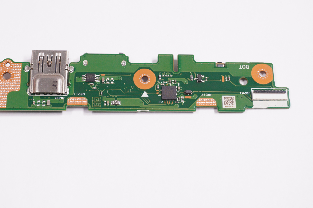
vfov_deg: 17.7
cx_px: 139
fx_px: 669
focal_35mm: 77
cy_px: 76
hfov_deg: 26.3
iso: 400
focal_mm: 36
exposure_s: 1/200
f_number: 5.6
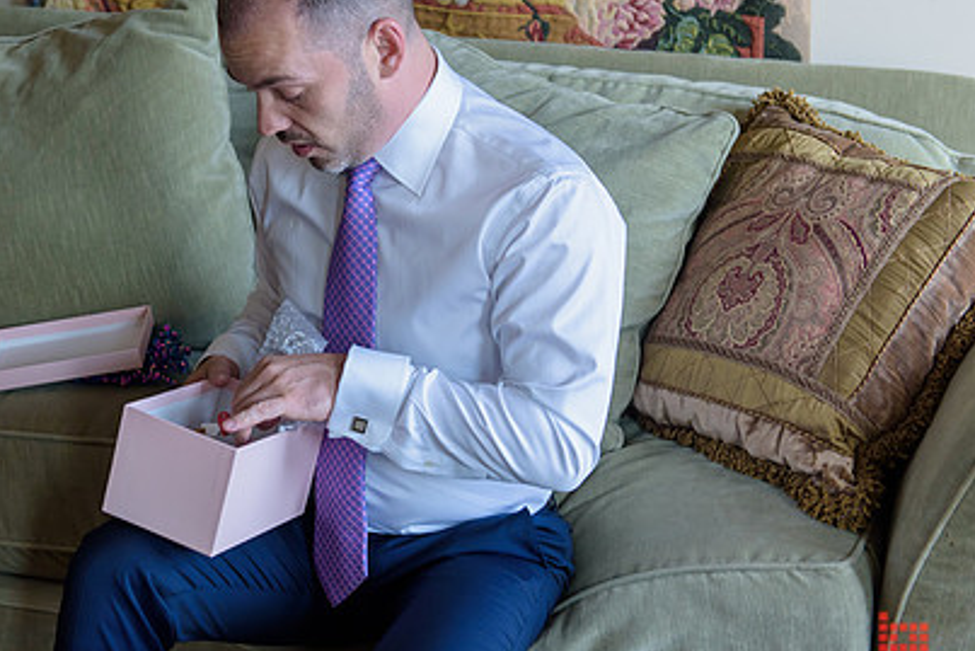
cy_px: 270
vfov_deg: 19.7
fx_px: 1869
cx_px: 348
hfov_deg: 29.1
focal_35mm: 69
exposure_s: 1/125
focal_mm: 48
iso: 800
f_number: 3.2
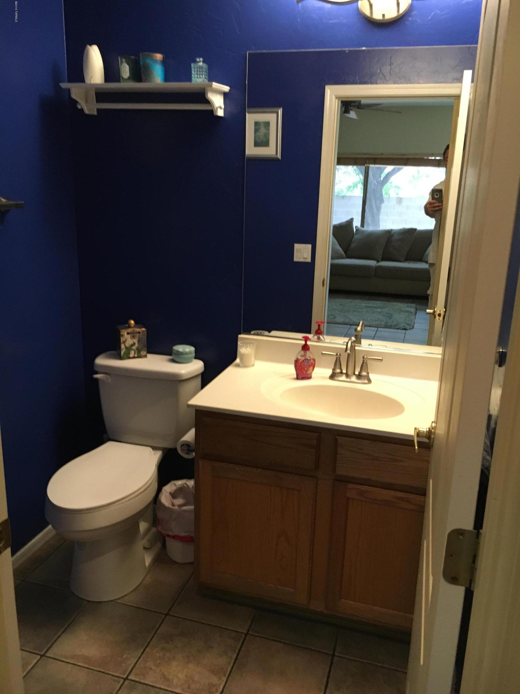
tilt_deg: -14.6
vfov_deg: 61.7
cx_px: 260
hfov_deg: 48.2
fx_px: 581
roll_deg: -0.9
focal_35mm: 29
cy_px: 347
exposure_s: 1/30
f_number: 2.2
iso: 160
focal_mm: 4.15
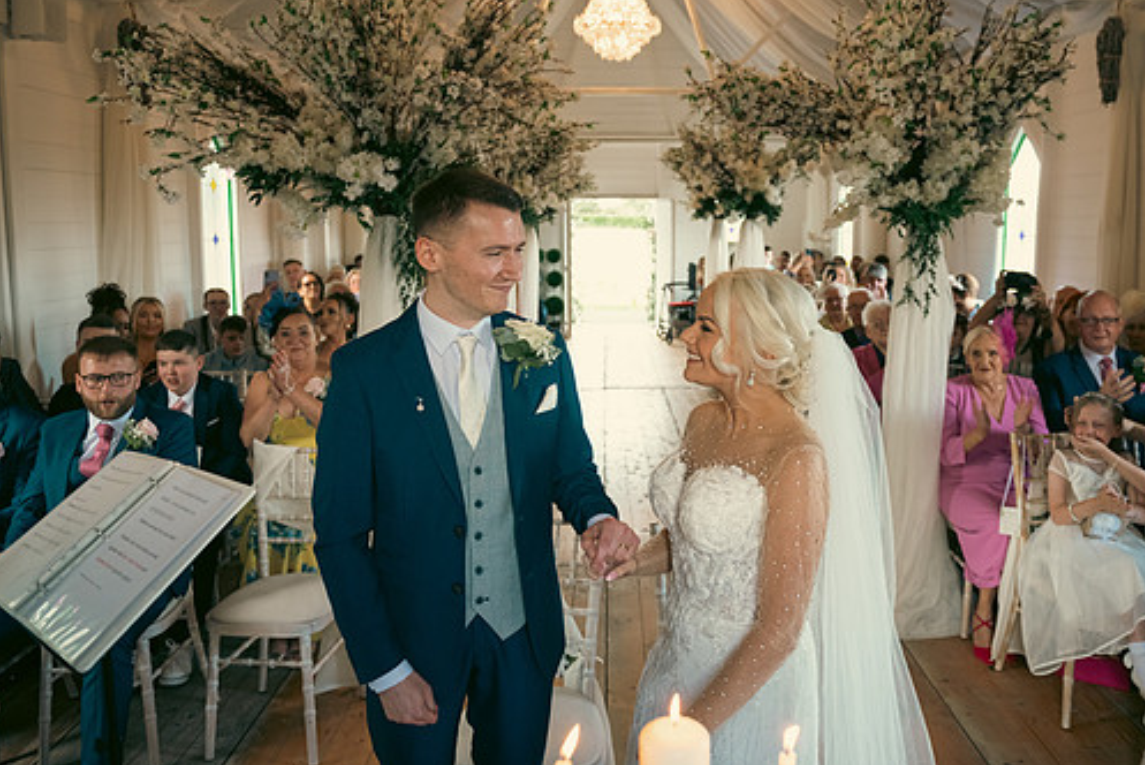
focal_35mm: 28
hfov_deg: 65.2
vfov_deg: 46.4
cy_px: 340
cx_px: 640
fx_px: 891
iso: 640
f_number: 3.5
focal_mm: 24
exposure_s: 1/160
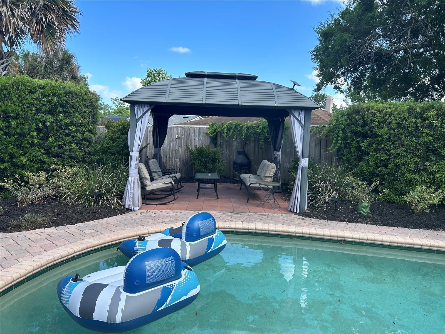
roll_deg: -1.9
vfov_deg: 53.1
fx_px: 334
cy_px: 167
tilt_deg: -5.6
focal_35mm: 26
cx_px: 222
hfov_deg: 67.3
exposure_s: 1/1344
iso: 50
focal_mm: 5.7
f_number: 1.5
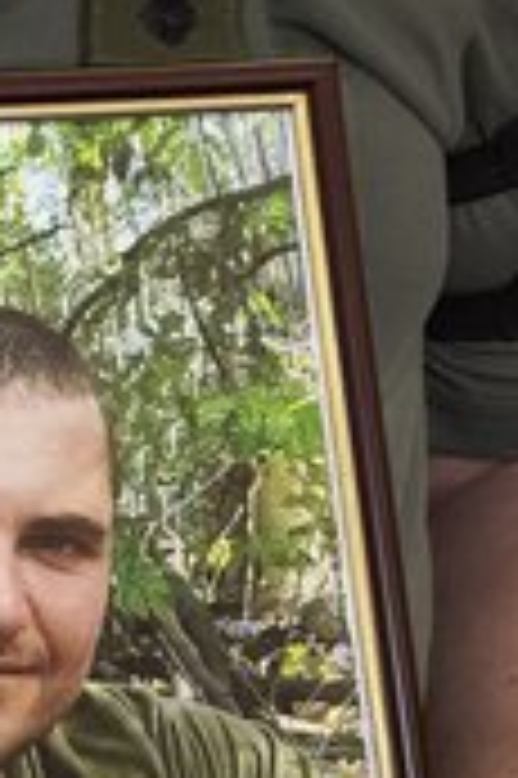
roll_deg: +0.6
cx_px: -86
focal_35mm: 185
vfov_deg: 11.1
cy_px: 652
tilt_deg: -18.4
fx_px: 4001
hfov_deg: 7.4
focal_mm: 9
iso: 640
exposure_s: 1/50
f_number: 2.8
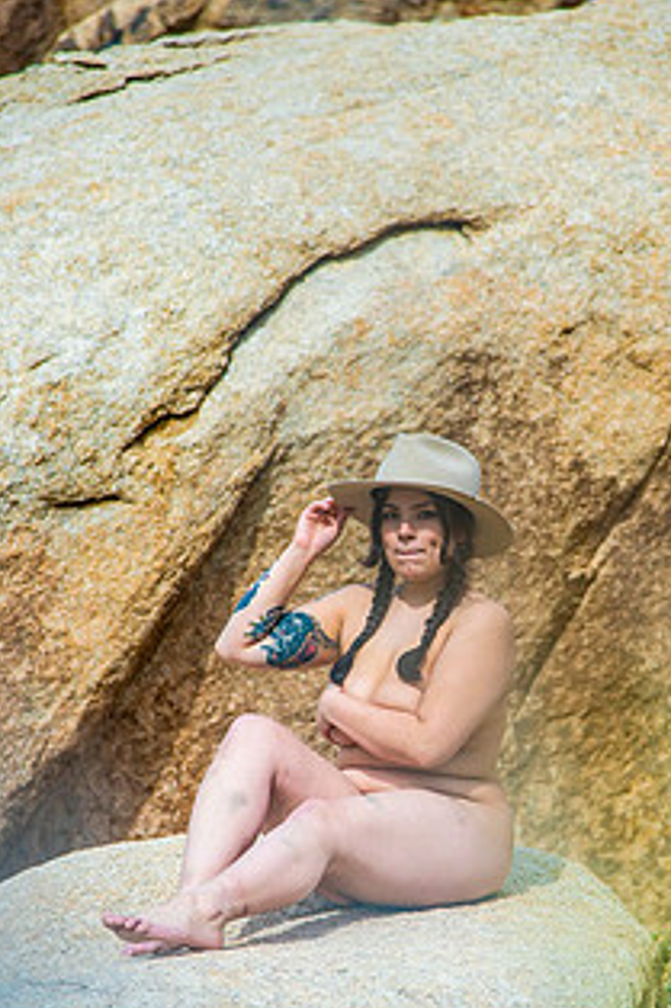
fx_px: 4814
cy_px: 620
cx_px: 440
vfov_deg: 11.9
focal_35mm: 172
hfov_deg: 8.0
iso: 100
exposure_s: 1/1600
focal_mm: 120
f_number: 4
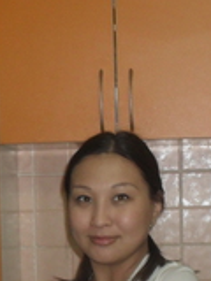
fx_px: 975
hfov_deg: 12.3
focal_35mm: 120
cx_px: 123
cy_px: 313
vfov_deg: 15.9
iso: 200
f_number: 3.2
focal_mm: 6.3
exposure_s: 1/45
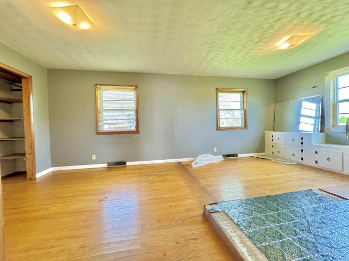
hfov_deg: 102.1
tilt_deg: -0.4
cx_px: 174
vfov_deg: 85.7
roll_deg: +1.7
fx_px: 141
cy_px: 130
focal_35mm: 14
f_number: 2.2
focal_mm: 2.22
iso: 320
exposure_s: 1/60
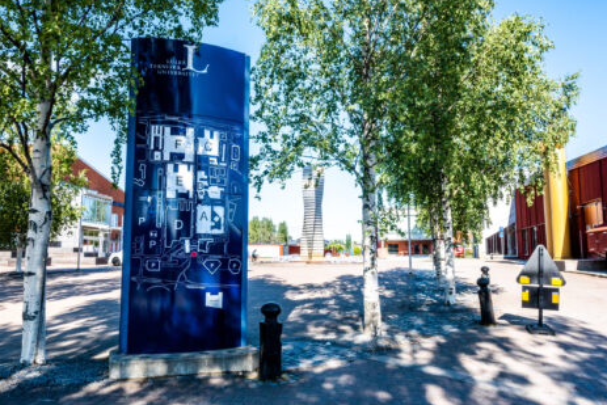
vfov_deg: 44.3
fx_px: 498
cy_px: 198
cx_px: 294
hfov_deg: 62.7
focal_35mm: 30
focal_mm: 19
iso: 100
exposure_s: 1/100
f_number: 13
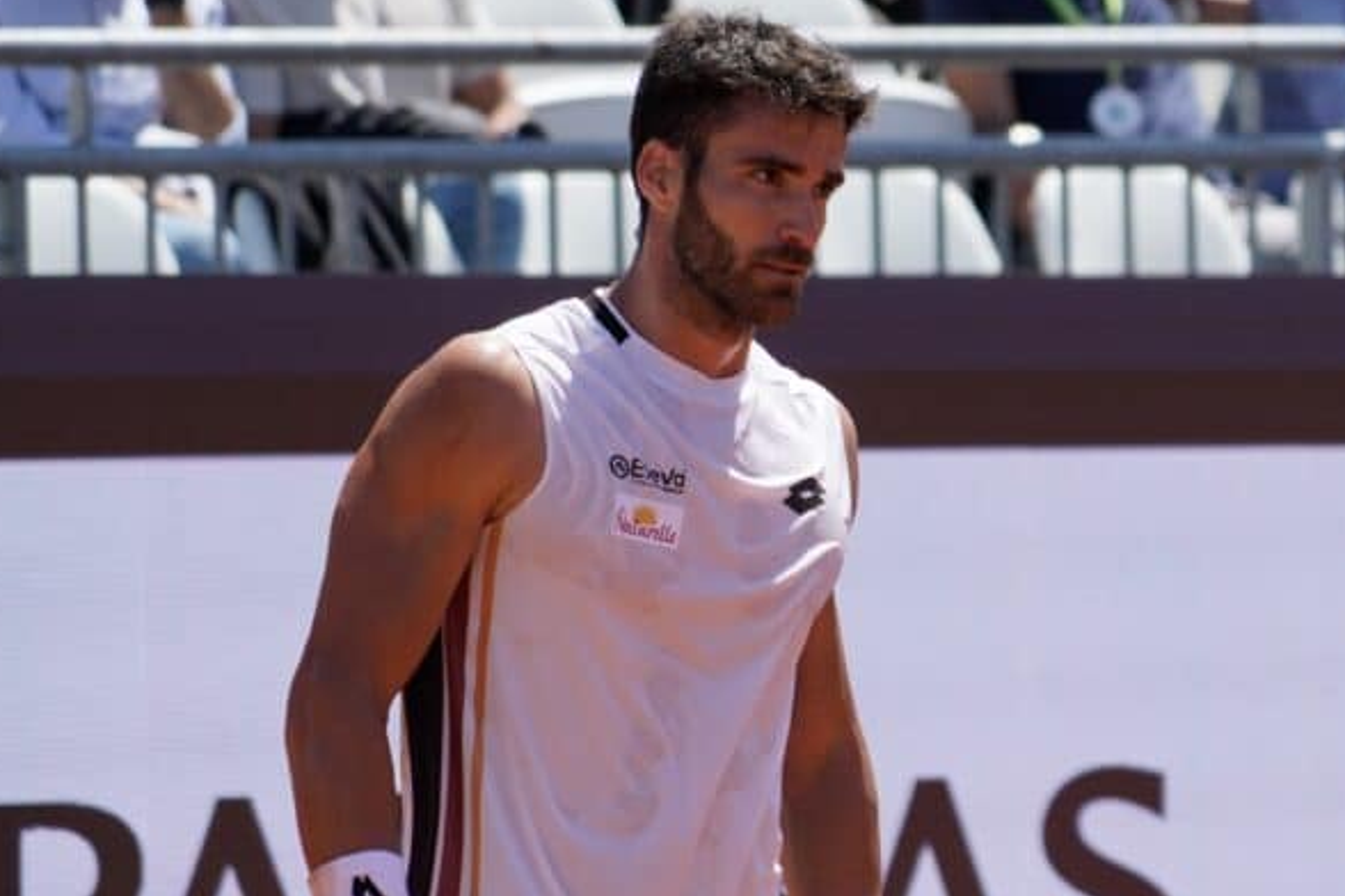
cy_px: 568
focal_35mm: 351
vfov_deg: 3.9
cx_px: 894
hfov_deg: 5.9
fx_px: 13113
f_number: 6.3
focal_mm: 240
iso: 500
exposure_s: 1/2000
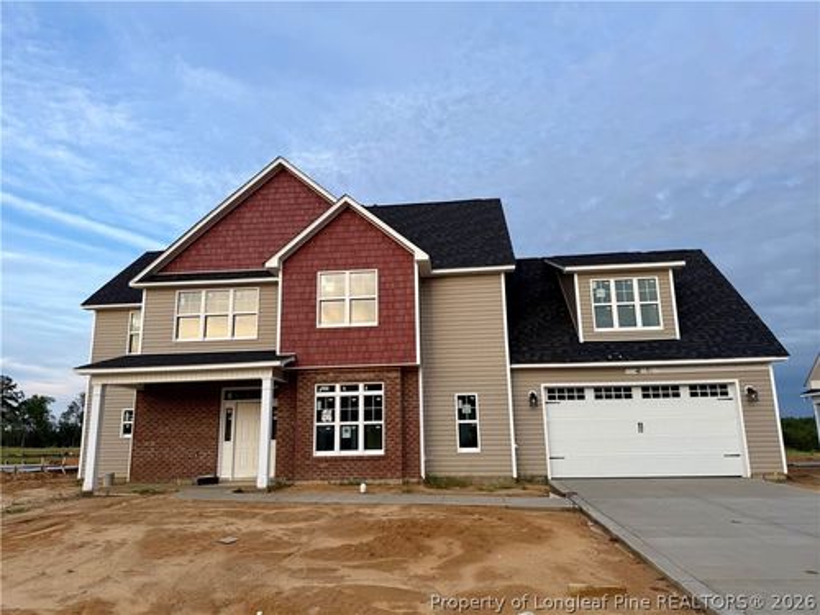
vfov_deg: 56.8
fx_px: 569
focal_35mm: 24
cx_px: 410
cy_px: 308
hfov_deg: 71.6
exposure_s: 1/878
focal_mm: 6.76
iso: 80
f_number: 1.78
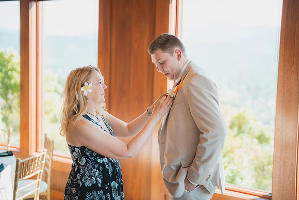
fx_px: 415
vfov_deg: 27.0
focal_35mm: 50
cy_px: 100
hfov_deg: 39.6
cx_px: 150
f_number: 1.3
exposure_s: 1/2000
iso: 400
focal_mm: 50
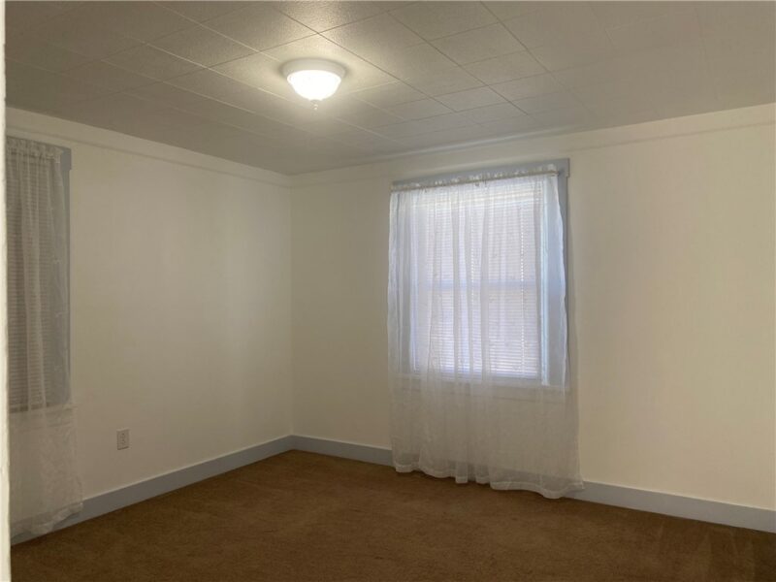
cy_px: 291
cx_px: 388
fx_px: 583
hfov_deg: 67.3
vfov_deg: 53.1
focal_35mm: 26
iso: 125
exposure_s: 1/120
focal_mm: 4.25
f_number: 1.8
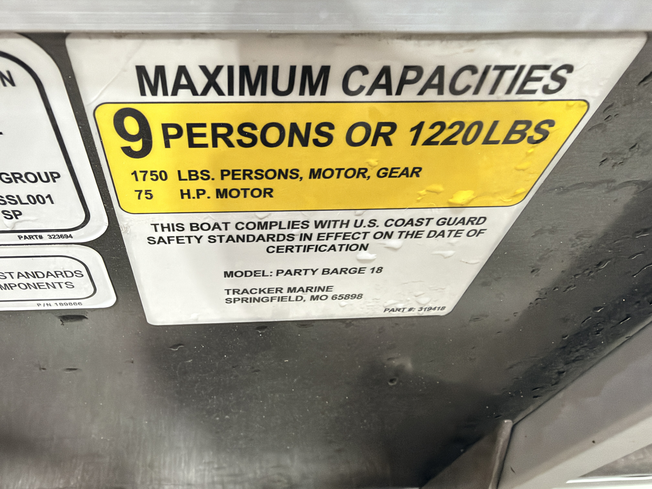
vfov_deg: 54.9
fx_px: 471
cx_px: 326
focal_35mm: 25
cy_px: 244
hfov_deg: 69.4
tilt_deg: -50.0
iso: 250
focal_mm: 2.22
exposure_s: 1/60
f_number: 2.2
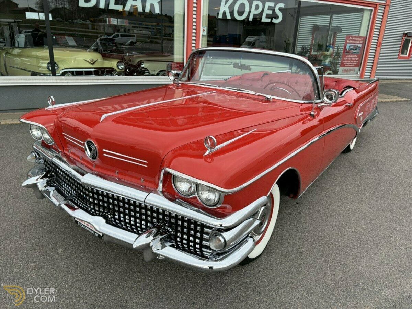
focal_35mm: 26
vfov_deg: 53.1
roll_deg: -2.9
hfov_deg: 67.3
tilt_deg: -20.2
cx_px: 206
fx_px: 309
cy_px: 154
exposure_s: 1/1135
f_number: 1.6
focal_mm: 5.96
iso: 50
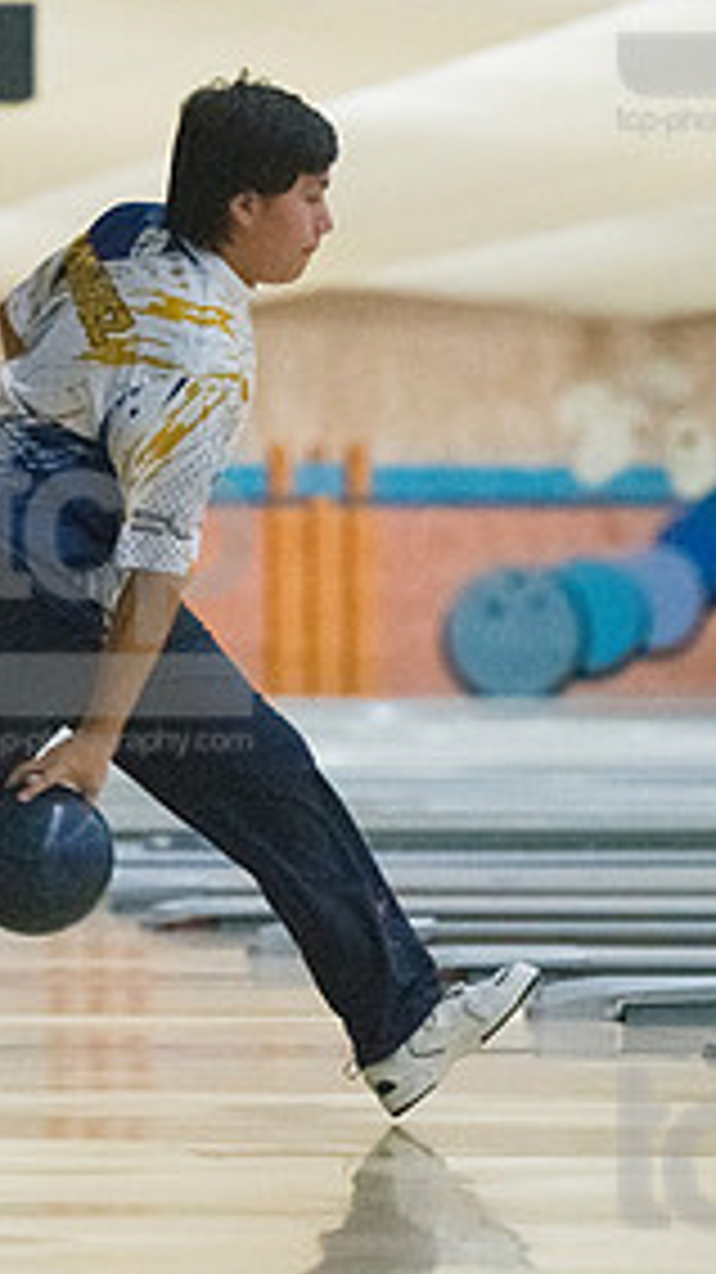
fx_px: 9797
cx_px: 117
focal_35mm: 290
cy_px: 596
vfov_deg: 7.4
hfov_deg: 4.2
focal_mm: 135
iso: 10000
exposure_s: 1/1000
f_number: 4
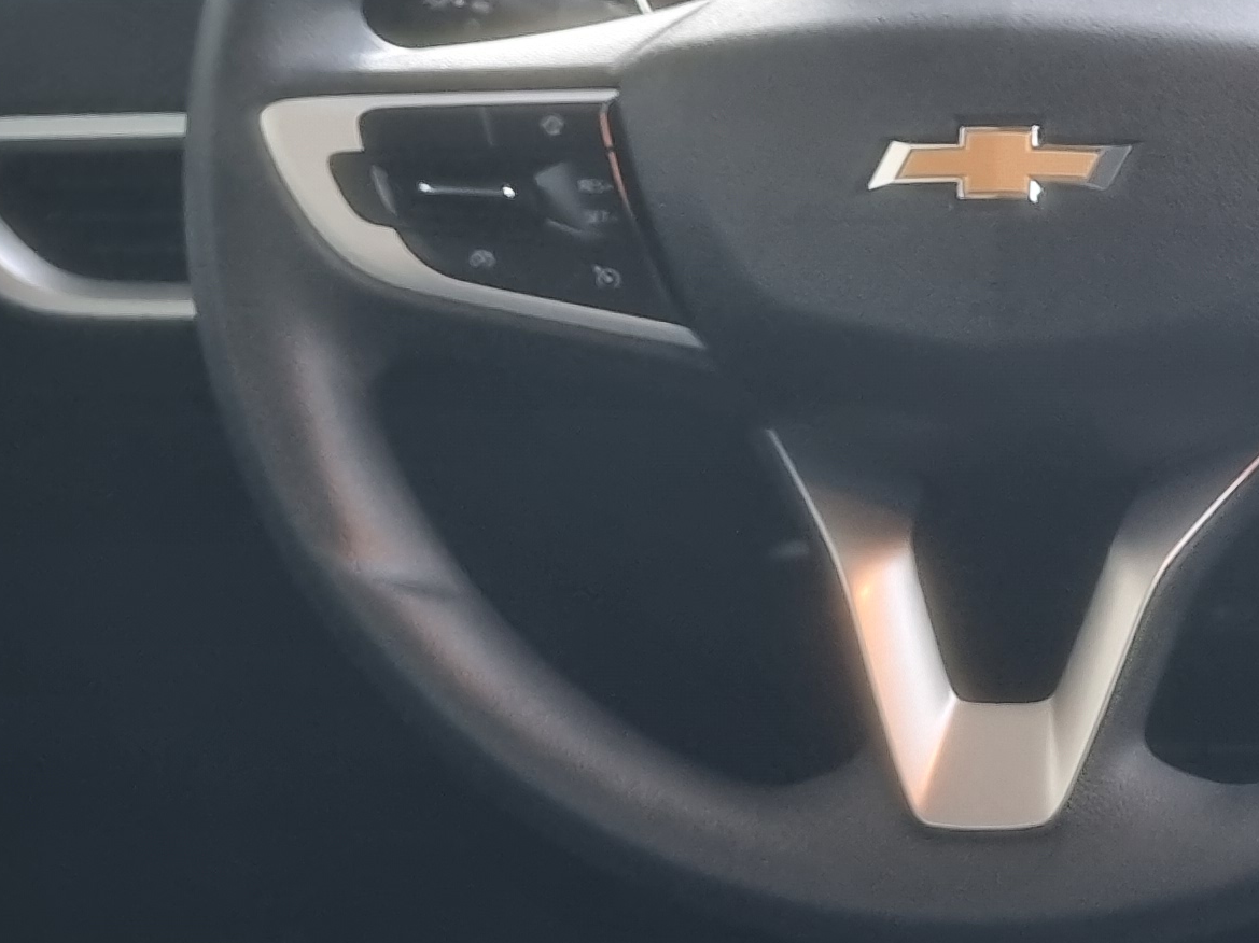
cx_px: 1795
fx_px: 3236
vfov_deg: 16.5
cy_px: 292
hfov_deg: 19.6
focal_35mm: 89
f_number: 1.8
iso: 250
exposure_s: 1/120
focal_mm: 5.4
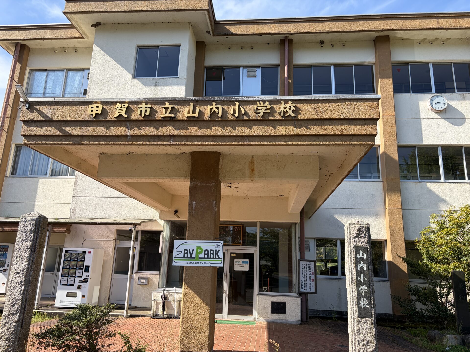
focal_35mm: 26
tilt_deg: +14.5
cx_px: 235
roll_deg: -1.7
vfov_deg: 53.1
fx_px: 353
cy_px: 176
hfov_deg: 67.3
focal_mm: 5.96
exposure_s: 1/1550
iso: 50
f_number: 1.6
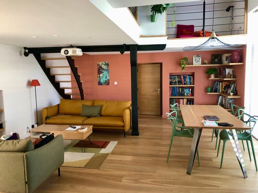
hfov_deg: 63.4
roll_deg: +1.6
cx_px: 129
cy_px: 96
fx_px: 209
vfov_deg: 49.7
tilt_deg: -6.0
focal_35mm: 28
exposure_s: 1/15
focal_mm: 3.99
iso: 50
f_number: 1.8
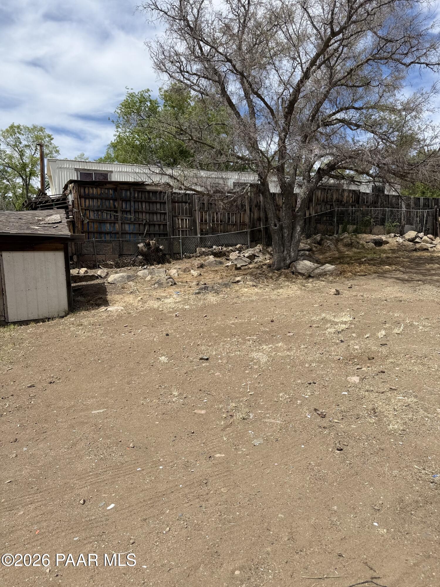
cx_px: 220
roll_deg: -0.3
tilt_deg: -6.3
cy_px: 294
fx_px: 407
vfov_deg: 71.6
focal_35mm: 24
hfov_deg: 56.8
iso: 80
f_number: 1.78
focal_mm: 6.76
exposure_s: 1/6173
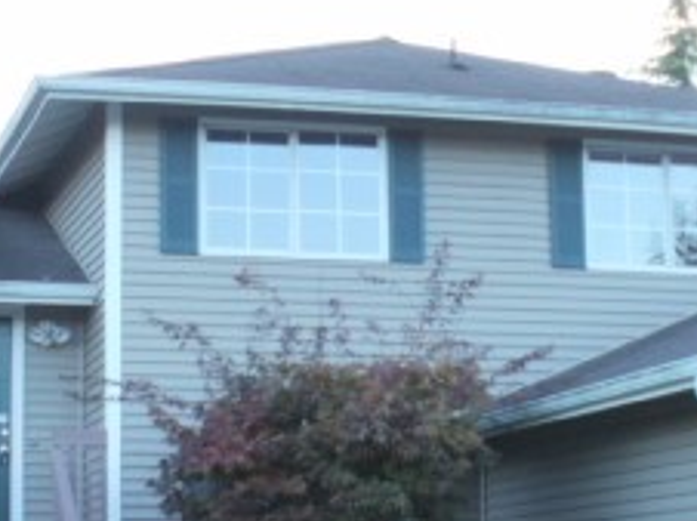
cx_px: 182
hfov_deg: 19.2
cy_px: 499
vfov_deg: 14.3
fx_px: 2052
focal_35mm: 102
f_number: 3.5
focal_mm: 6.3
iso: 100
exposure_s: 1/60
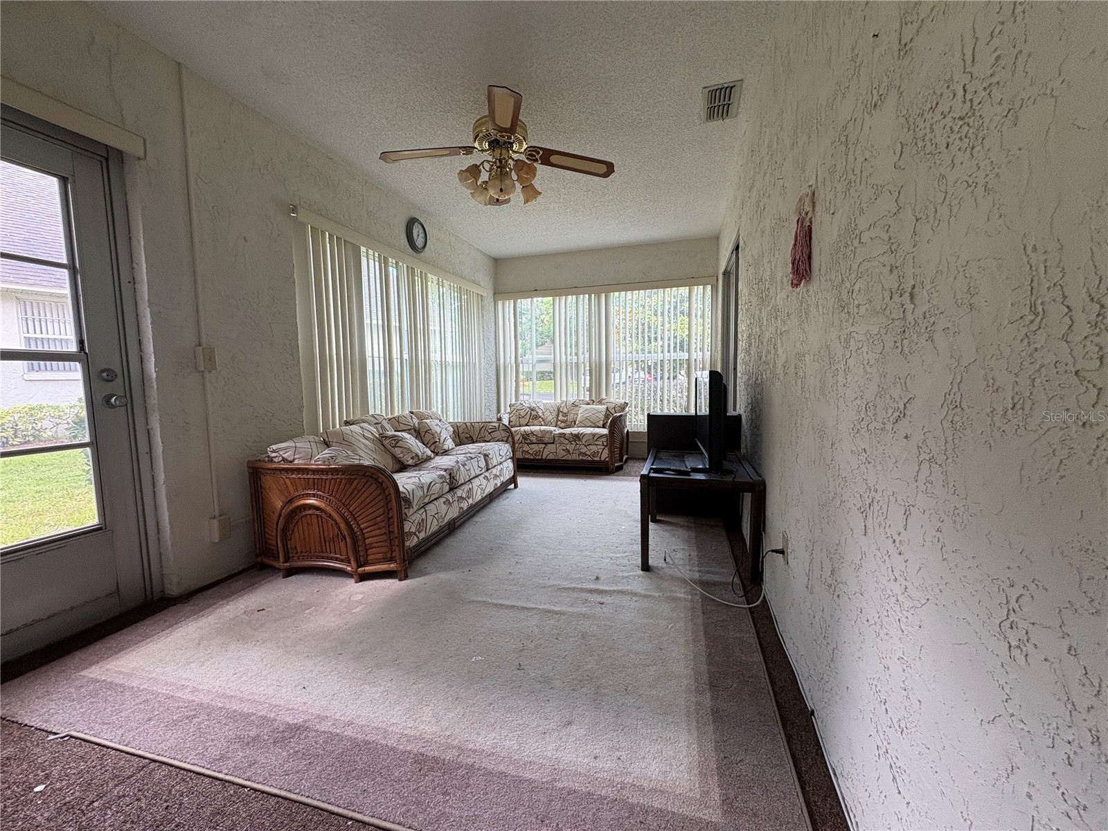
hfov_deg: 102.1
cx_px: 554
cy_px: 416
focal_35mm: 14
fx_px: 448
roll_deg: +2.0
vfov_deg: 85.7
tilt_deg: -4.5
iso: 100
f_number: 2.2
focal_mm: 2.22
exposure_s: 1/120
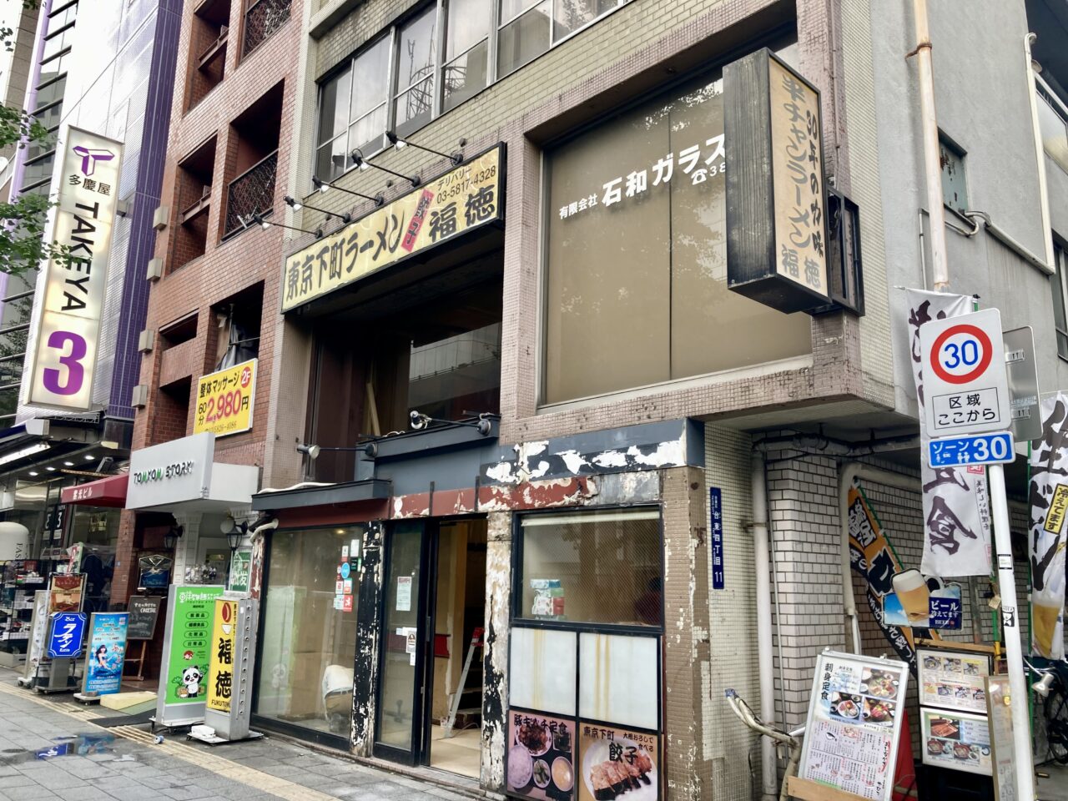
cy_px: 400
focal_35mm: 28
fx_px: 864
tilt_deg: +11.9
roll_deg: -1.0
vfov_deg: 49.7
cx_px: 534
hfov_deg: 63.4
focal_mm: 3.99
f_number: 1.8
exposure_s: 1/108
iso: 20
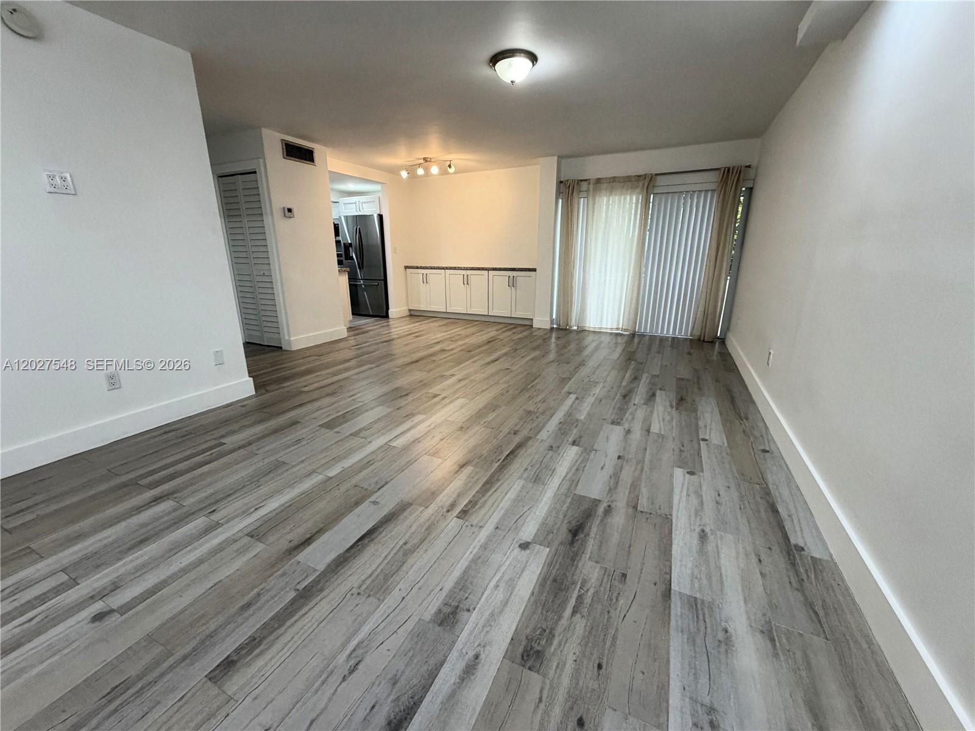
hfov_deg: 102.1
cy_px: 366
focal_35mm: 14
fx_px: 394
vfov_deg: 85.7
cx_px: 488
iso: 250
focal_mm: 2.22
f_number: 2.2
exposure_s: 1/120
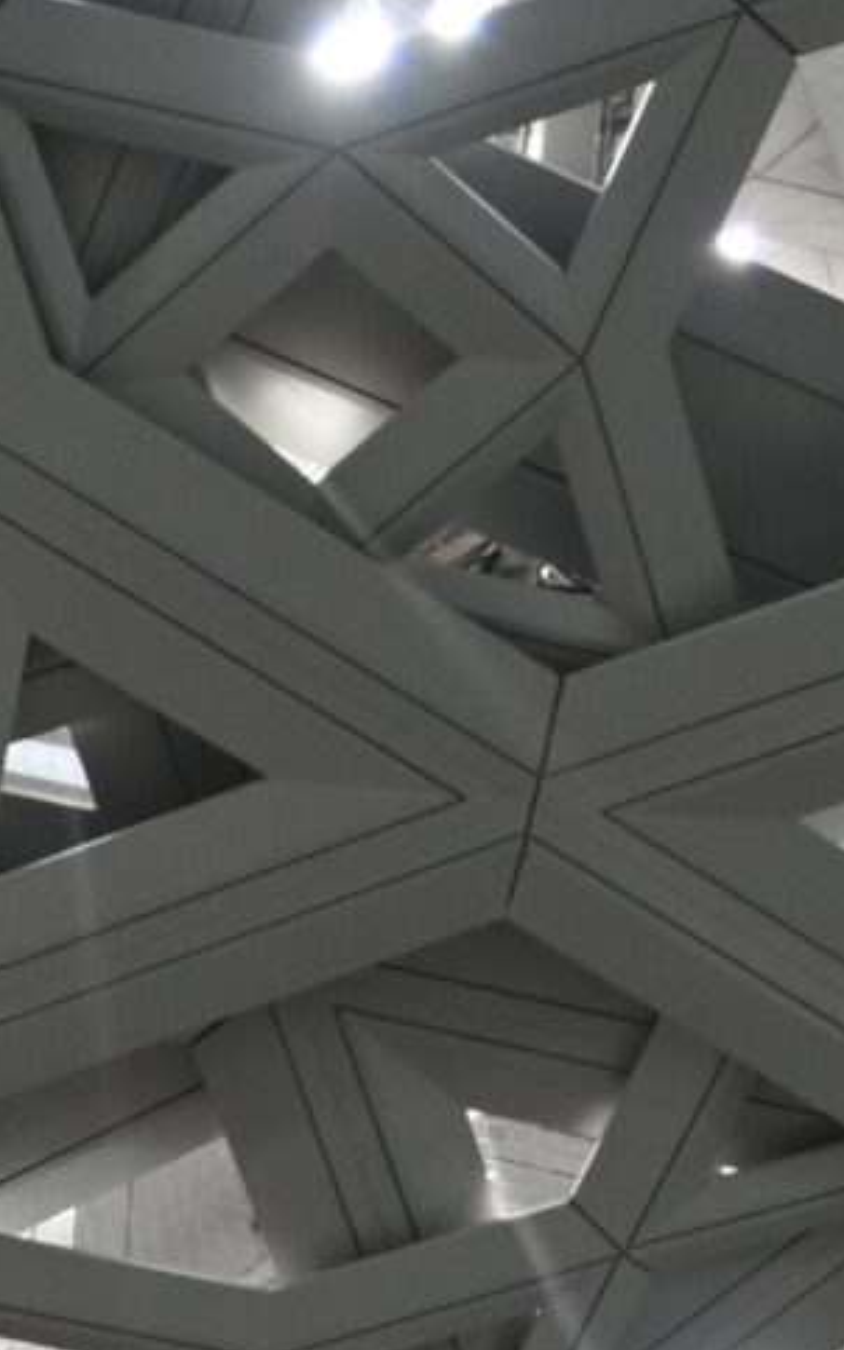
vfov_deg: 9.6
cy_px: 2703
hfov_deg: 6.2
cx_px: -1125
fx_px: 7458
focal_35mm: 203
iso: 400
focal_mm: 25
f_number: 4.2
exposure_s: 1/160
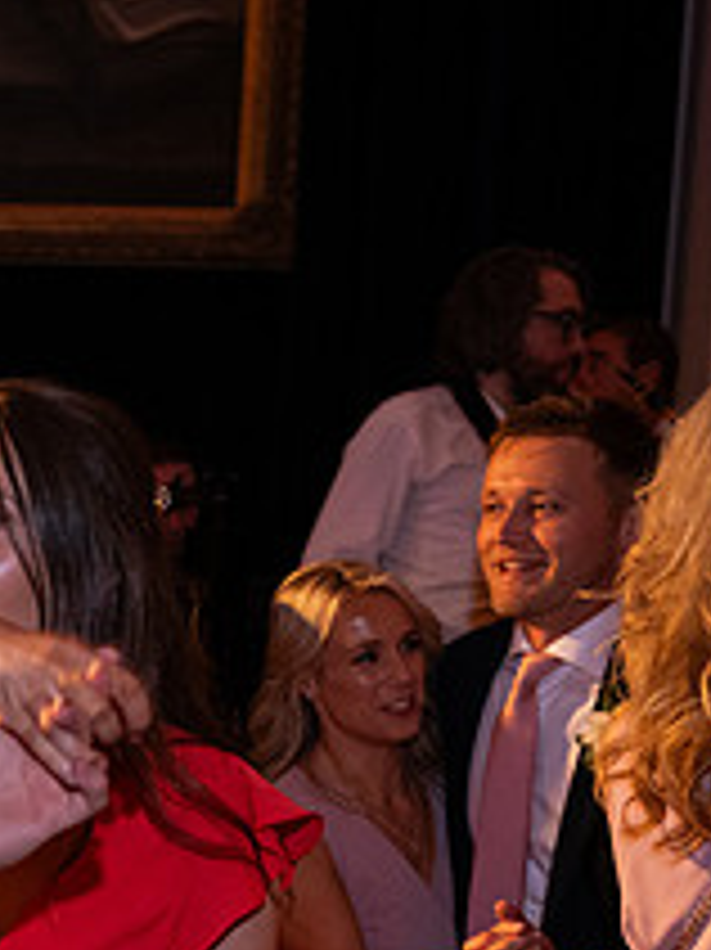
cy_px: 867
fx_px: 2467
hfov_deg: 15.4
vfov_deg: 21.3
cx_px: -292
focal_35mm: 90
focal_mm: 34
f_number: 3.5
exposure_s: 1/160
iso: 1250
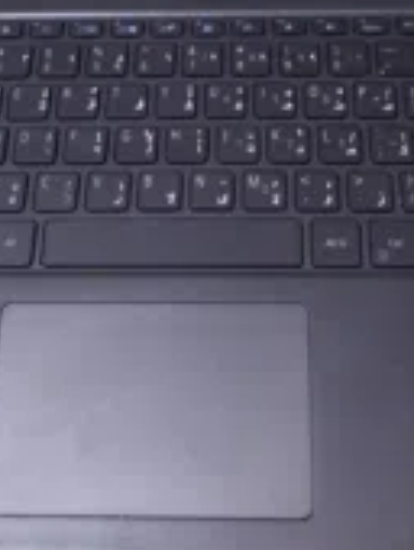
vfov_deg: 28.9
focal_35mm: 61
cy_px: -42
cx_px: 230
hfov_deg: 24.1
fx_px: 970
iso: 400
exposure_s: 1/25
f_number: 1.8
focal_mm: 4
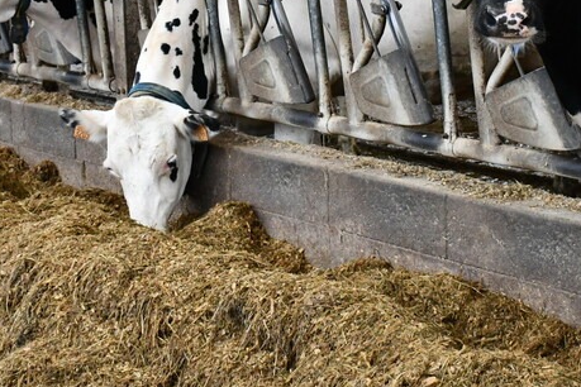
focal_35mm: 102
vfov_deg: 13.3
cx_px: 290
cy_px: 43
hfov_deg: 20.0
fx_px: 1646
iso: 2500
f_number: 3.8
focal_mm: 26
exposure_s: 1/125
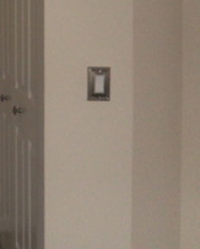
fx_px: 613
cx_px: -172
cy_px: 26
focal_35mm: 83
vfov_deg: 22.4
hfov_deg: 15.6
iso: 200
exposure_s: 1/45
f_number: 3.5
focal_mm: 4.9
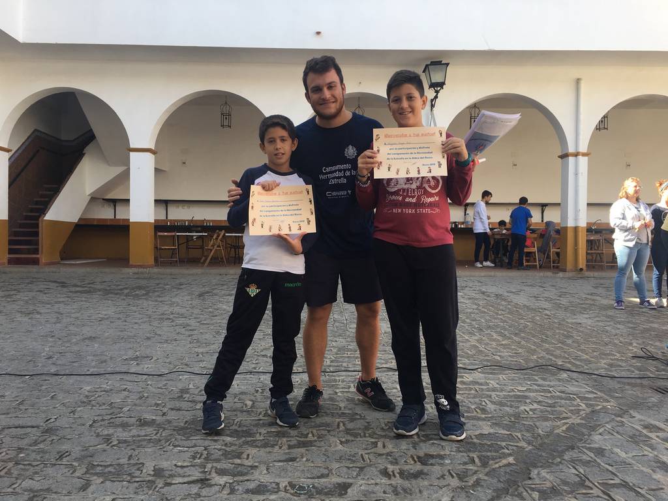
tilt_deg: +0.0
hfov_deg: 61.7
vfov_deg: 48.2
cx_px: 334
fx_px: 560
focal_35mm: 29
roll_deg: -0.7
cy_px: 250
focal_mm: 4.15
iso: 25
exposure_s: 1/210
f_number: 2.2
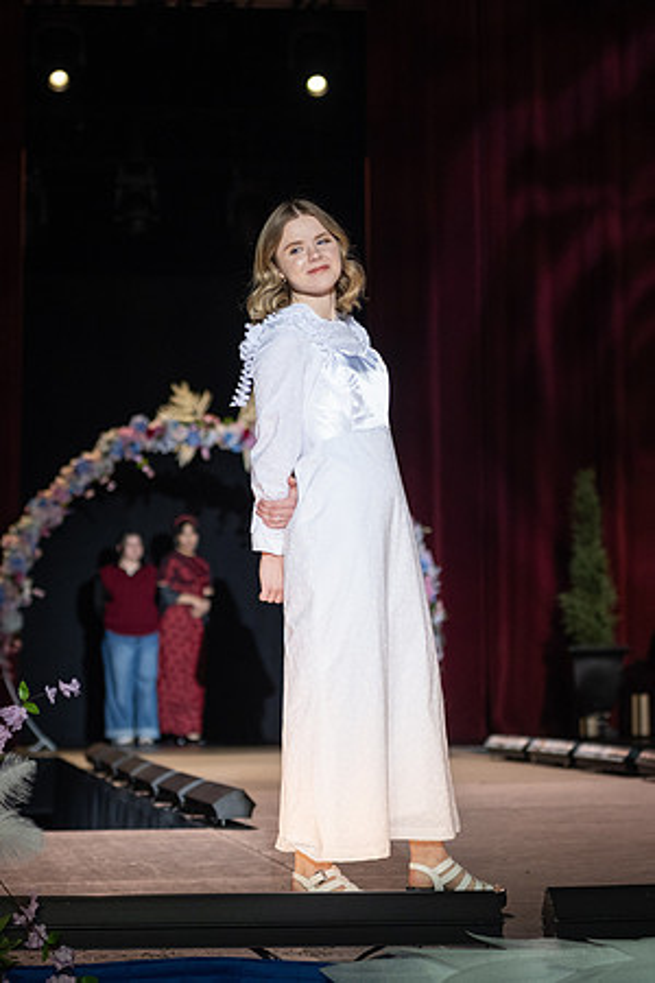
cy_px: 474
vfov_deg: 18.0
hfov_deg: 12.1
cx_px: 344
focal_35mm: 113
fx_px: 3093
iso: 500
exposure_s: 1/800
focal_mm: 70
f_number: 2.8
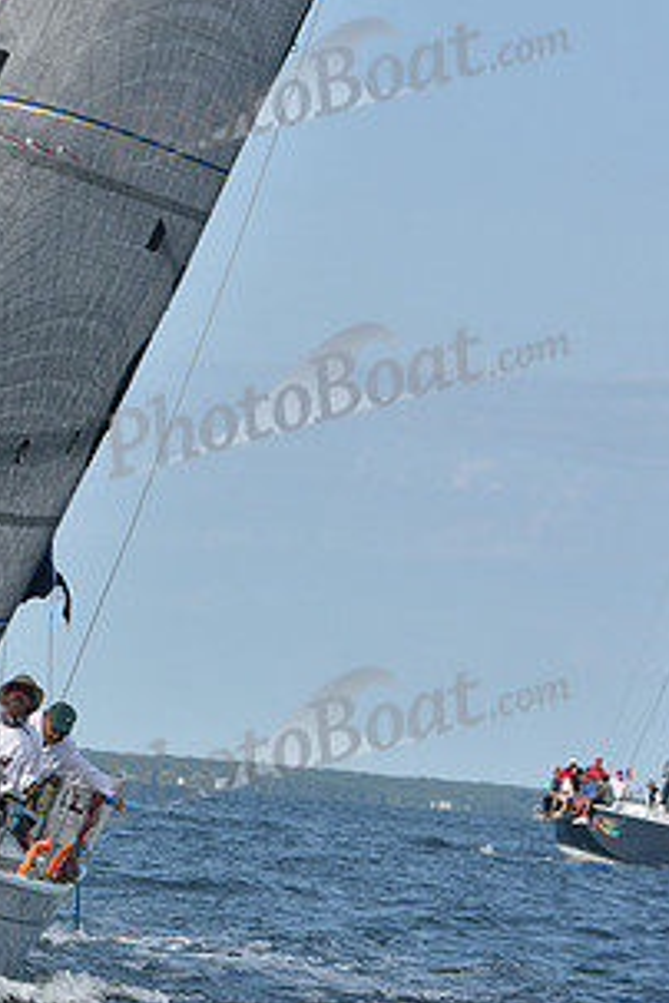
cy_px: 611
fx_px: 9087
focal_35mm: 326
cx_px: -66
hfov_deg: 4.2
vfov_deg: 6.3
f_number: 10
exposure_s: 1/1000
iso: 320
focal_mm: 170
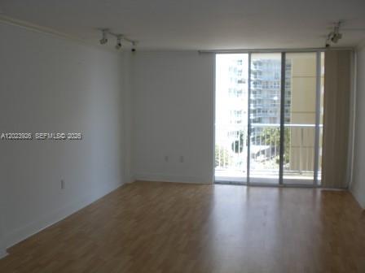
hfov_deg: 49.0
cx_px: 182
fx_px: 401
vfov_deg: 37.7
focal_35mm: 38
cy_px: 136
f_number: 3.1
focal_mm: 6.3
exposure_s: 1/160
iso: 50
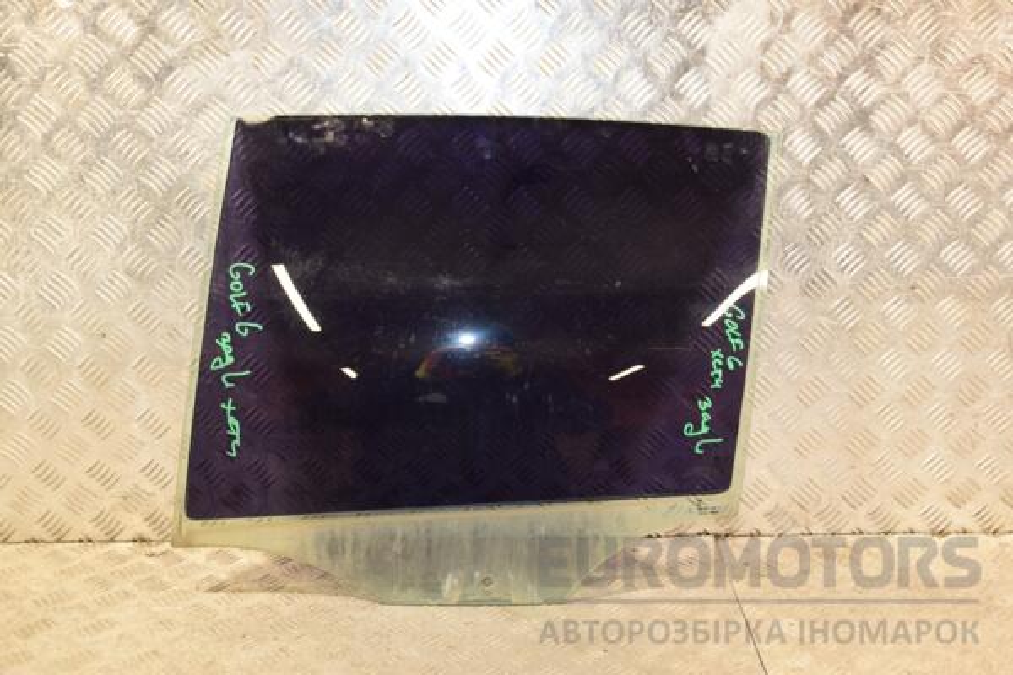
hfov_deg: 43.6
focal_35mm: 45
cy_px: 338
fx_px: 1266
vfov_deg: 29.9
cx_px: 506
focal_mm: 30
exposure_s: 1/80
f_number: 5
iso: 800
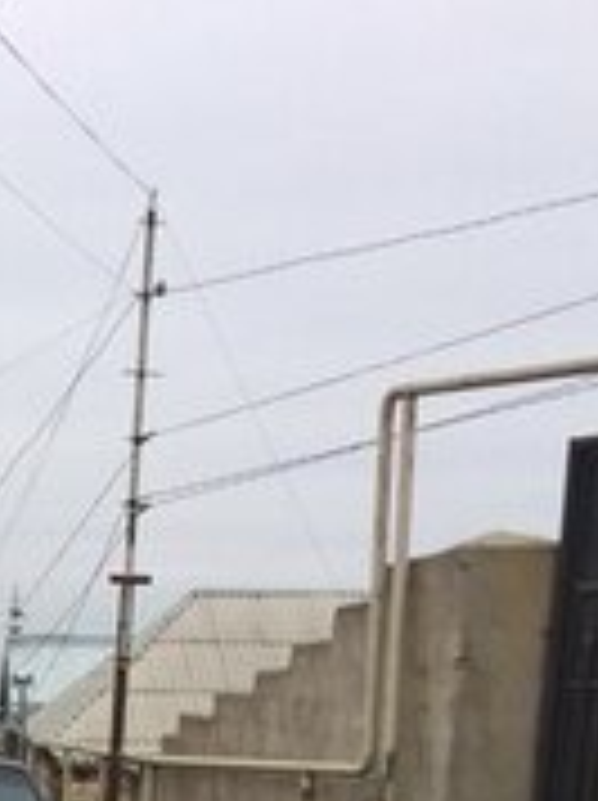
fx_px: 1870
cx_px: -112
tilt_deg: -12.8
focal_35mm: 81
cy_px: 1076
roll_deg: -0.6
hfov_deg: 17.4
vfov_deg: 21.5
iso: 32
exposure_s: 1/1109
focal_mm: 4.15
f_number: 2.2
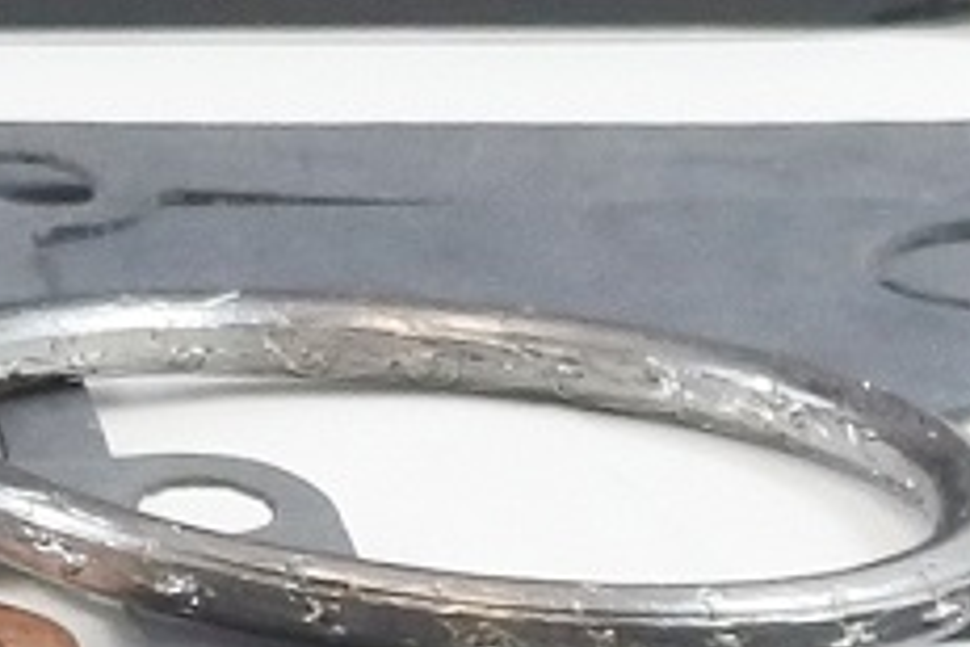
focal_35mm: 355
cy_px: -882
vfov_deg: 3.8
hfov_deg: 5.6
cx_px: -1268
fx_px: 9565
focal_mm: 16.8
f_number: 4.5
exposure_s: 1/125
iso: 720
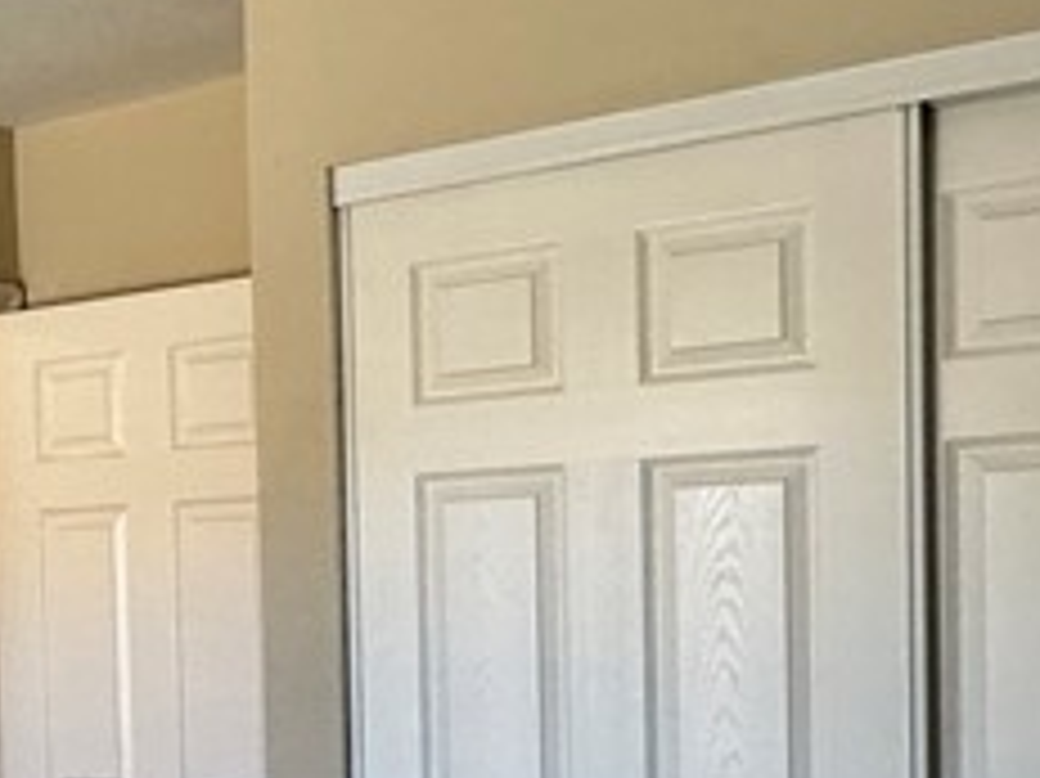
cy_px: 657
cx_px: -158
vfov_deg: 23.2
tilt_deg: -0.5
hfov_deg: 27.9
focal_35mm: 62
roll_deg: +1.9
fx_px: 1862
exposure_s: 1/120
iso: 200
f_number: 2.2
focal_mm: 2.22
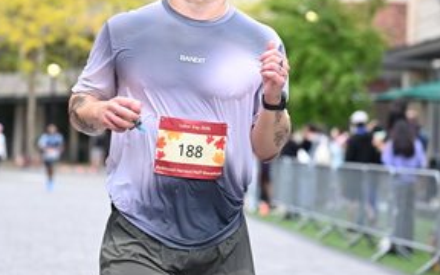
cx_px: 212
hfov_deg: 14.5
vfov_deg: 9.1
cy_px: 55
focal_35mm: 144
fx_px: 1727
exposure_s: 1/1600
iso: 640
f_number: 2.8
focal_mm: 74
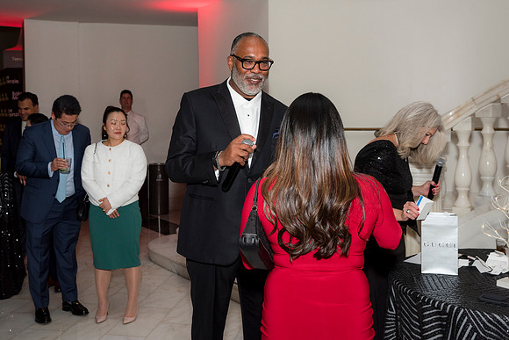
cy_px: 134
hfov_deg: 44.7
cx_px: 232
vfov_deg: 30.6
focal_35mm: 44
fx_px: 618
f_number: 5
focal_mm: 36
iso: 800
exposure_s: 1/125
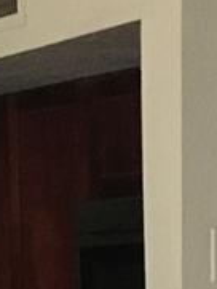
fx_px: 1603
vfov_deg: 9.2
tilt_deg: -12.8
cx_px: 57
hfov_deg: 7.7
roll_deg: +1.1
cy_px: 696
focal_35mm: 192
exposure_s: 1/15
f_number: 2.2
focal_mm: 4.15
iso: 500
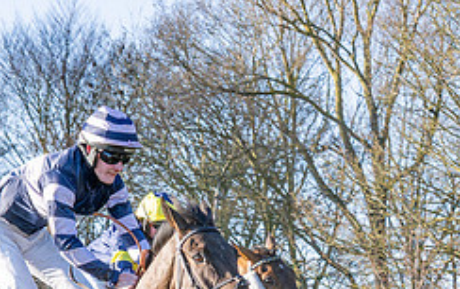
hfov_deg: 11.3
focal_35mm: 184
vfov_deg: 7.0
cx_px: 65
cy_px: 451
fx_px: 2309
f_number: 4.5
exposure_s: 1/1250
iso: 400
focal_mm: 35
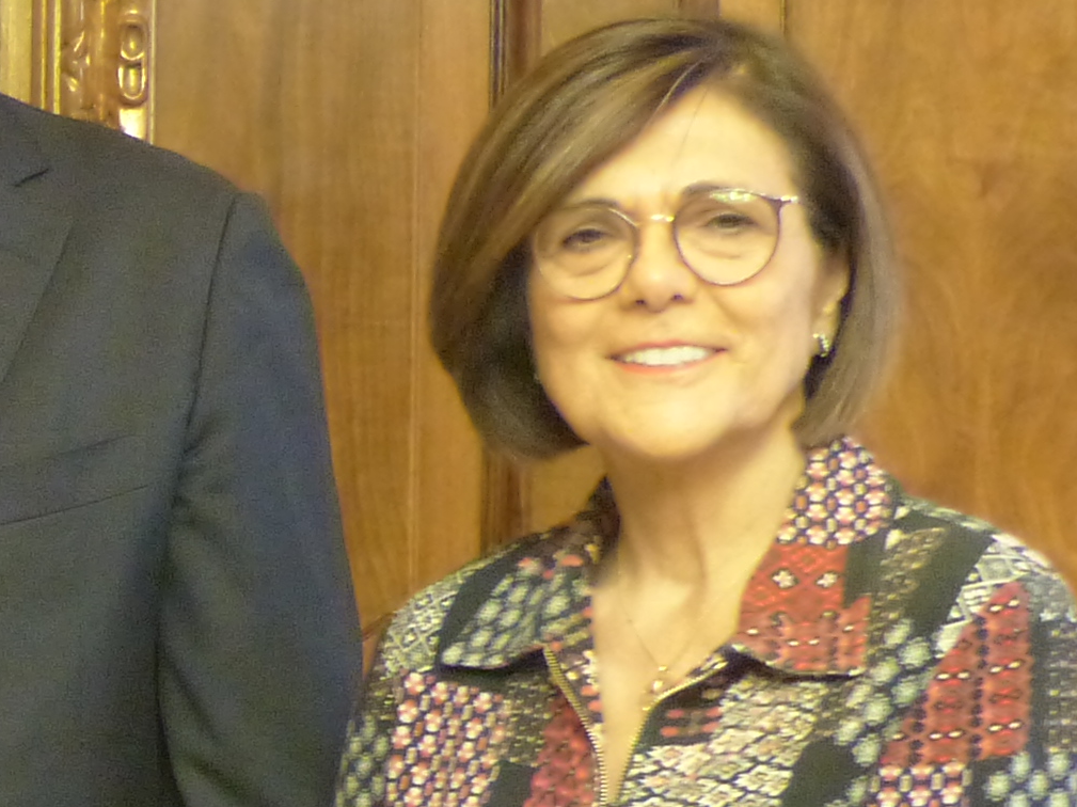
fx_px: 7278
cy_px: 788
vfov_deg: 6.3
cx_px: -801
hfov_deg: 8.2
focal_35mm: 234
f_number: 2.8
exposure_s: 1/15
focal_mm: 10.5
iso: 500
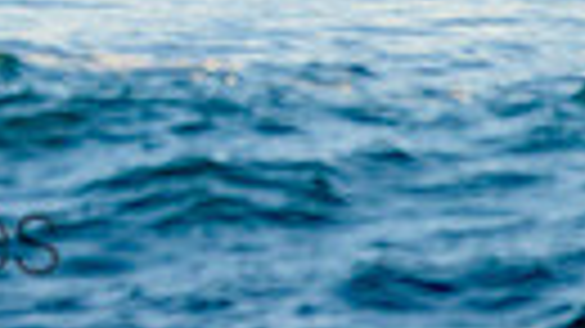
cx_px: -567
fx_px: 44563
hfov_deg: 0.8
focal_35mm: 2874
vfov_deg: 0.4
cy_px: -627
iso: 500
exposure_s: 1/2000
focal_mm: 500
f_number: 5.6
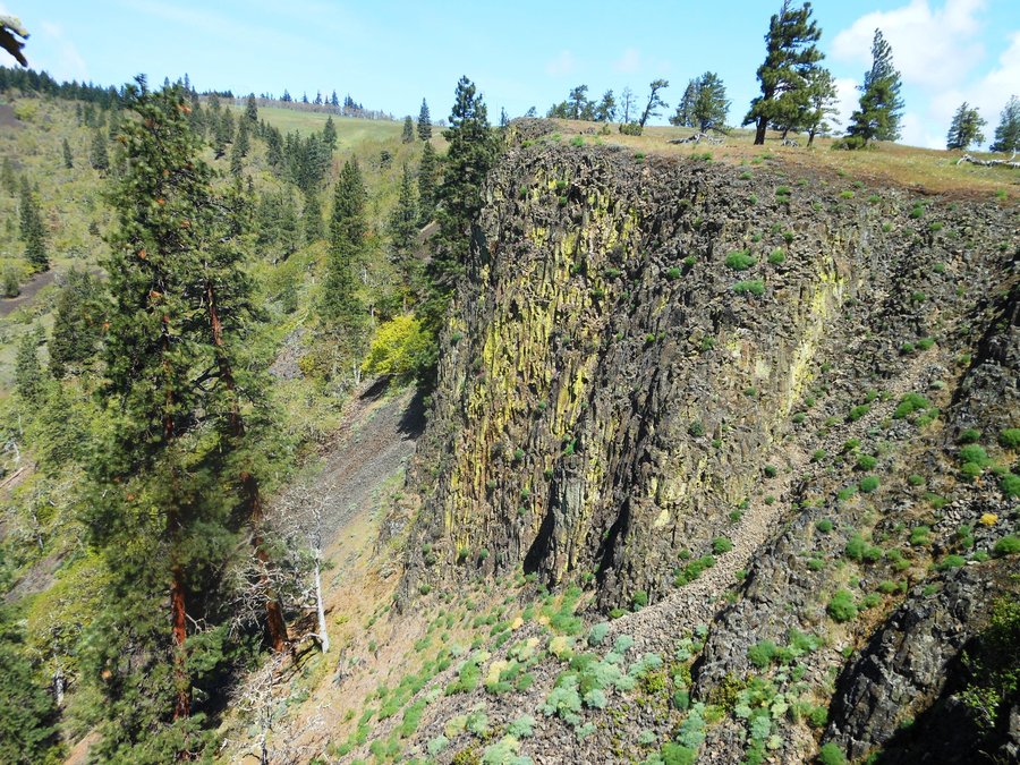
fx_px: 855
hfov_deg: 61.7
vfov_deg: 48.2
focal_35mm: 29
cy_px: 382
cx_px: 510
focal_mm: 5.2
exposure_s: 1/500
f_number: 3.3
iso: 80
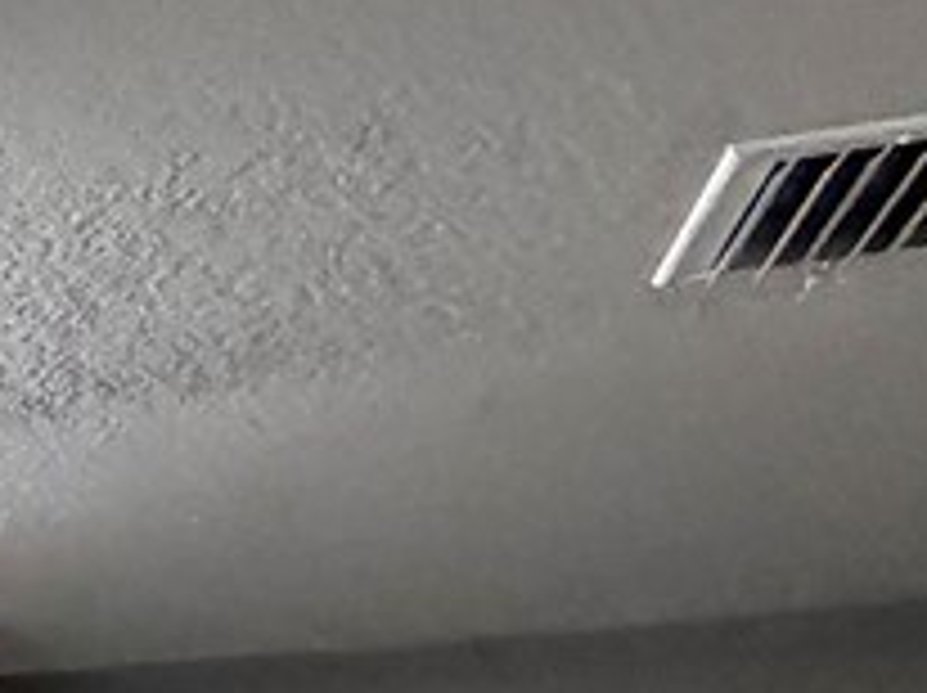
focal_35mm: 109
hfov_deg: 11.7
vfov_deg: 10.3
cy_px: 1998
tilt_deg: -13.2
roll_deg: -1.0
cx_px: -1710
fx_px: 2916
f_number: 2.2
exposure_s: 1/120
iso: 320
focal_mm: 2.22
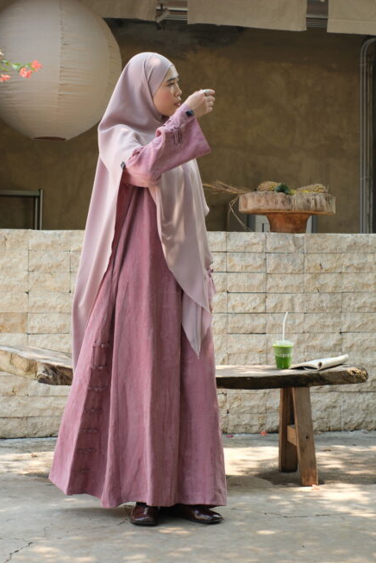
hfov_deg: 18.7
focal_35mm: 73
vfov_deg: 27.7
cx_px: 158
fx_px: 1142
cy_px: 254
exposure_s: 1/250
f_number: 4.5
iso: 500
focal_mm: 35
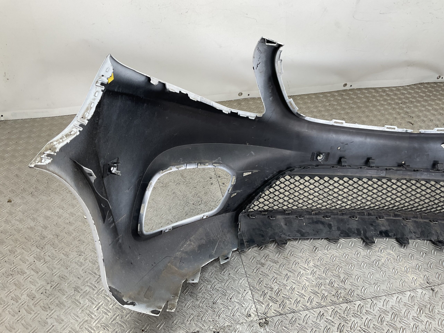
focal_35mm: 29
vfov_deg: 48.2
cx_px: 222
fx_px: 372
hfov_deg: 61.7
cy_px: 166
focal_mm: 3
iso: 16
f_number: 1.8
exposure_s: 1/100
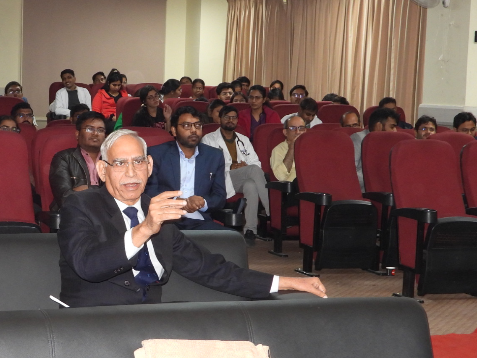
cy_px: 231
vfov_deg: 16.8
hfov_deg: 22.0
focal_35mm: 88
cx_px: 117
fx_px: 1213
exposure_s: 1/30
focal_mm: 7.9
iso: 280
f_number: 3.2
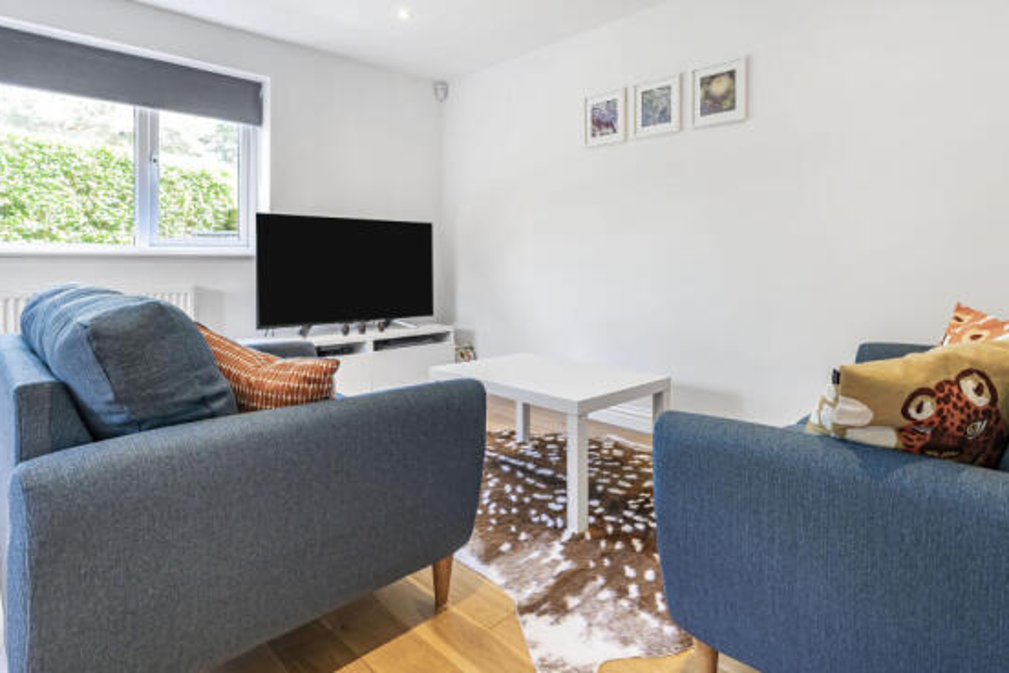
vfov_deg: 64.2
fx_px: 532
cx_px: 591
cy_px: 283
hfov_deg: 86.1
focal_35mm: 19
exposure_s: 1/10
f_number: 8
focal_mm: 16
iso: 400
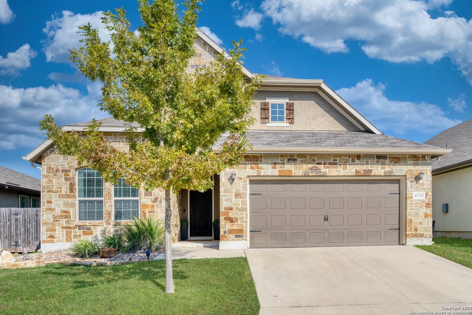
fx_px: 328
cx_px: 236
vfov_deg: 51.3
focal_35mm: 25
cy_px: 158
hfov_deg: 71.5
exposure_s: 1/1600
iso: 400
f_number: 8
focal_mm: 25
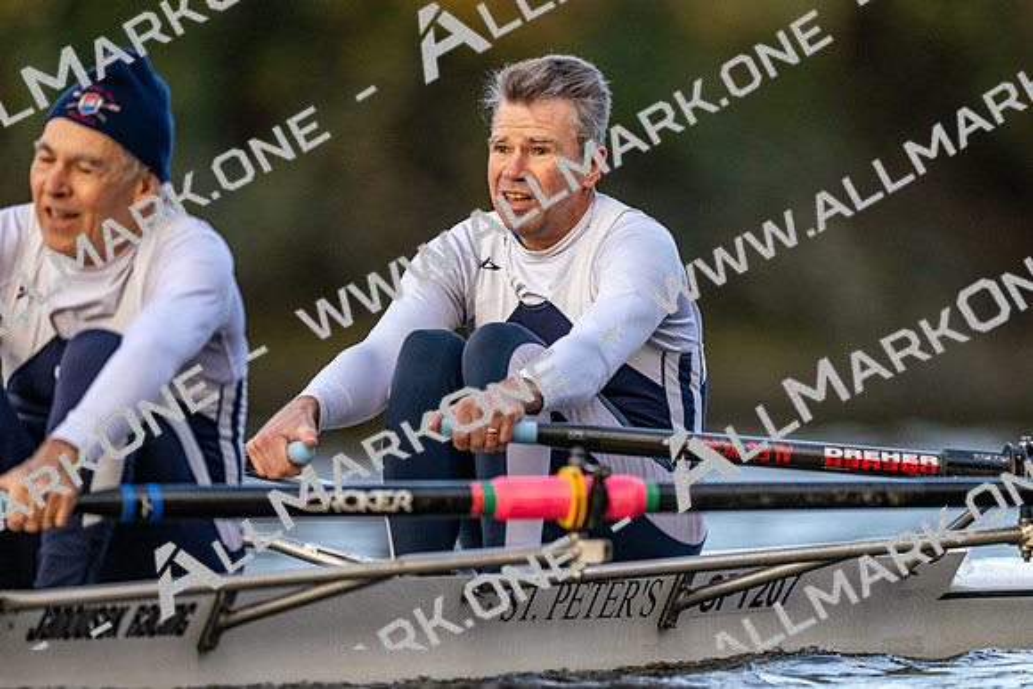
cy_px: 344
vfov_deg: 2.3
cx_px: 516
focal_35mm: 600
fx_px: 17220
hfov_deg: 3.4
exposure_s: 1/2500
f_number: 4
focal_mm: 600
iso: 1800
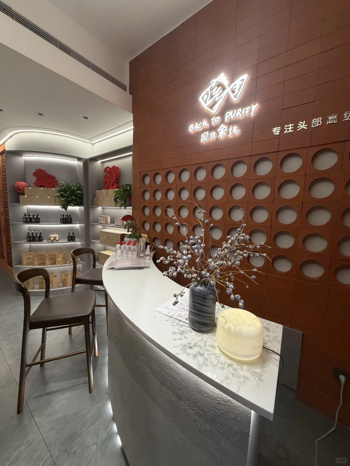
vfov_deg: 102.1
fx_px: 189
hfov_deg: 85.7
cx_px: 175
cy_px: 233
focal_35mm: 14
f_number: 2.2
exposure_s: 1/100
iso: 250
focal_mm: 2.22
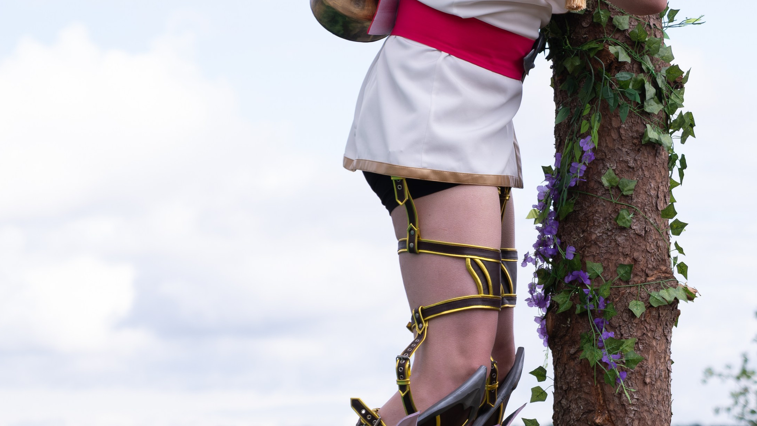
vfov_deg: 8.2
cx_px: 467
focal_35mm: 148
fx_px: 2971
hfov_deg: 14.5
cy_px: 91
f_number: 3.2
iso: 200
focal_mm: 50
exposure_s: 1/1600
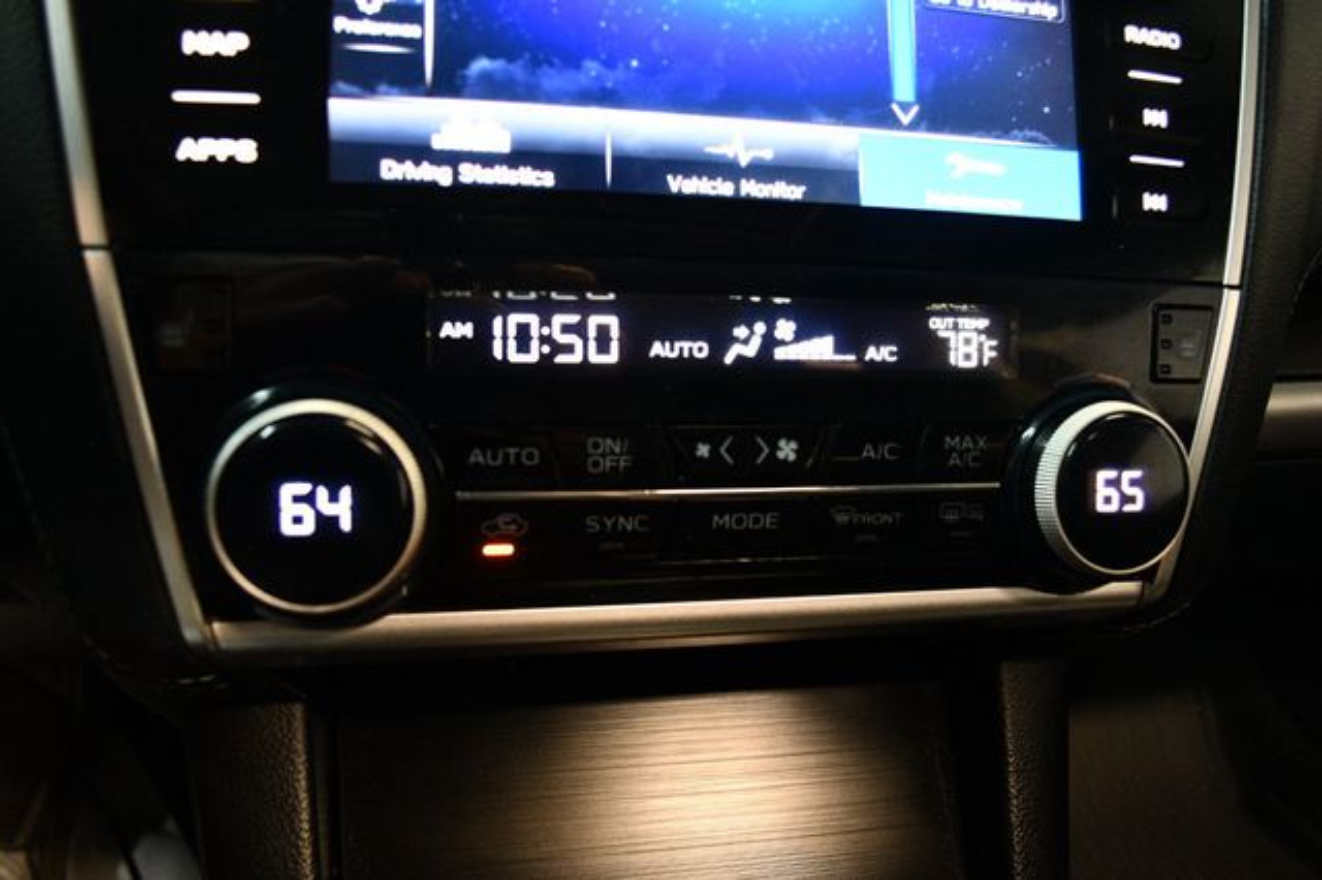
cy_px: 440
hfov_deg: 67.4
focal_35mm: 27
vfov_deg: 47.9
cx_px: 661
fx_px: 991
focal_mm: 18
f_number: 3.5
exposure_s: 1/80
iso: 3200
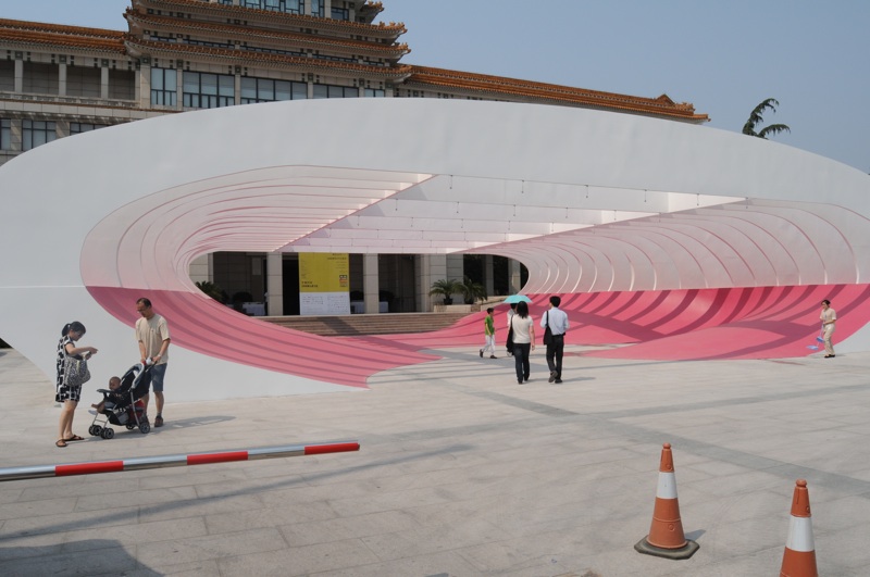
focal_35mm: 27
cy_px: 288
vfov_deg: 47.8
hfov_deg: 67.5
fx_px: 652
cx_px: 435
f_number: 13
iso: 400
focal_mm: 18
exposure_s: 1/640
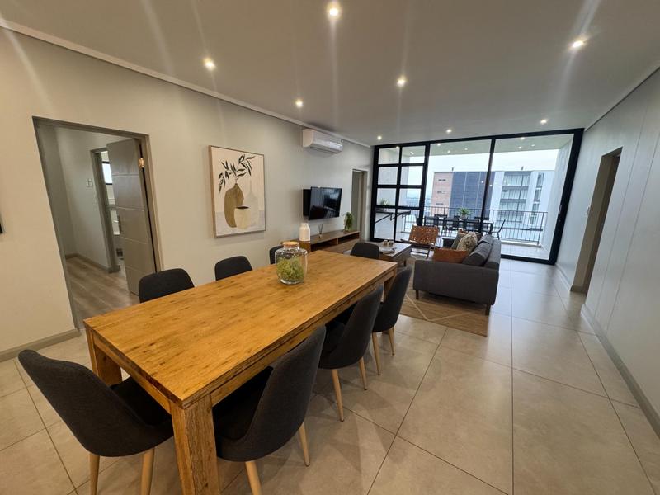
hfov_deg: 102.1
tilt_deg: -11.3
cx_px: 330
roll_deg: -0.5
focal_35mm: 14
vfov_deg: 85.7
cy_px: 248
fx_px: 267
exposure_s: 1/100
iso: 200
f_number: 2.2
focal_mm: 2.22
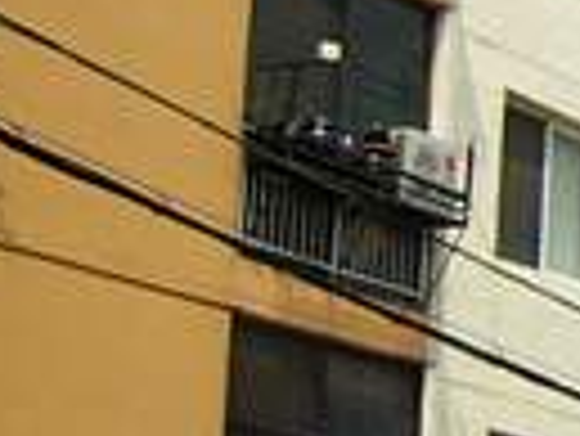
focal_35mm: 173
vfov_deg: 8.6
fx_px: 2901
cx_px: 1048
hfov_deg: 10.7
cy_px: 229
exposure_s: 1/350
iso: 50
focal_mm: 7.4
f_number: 7.1
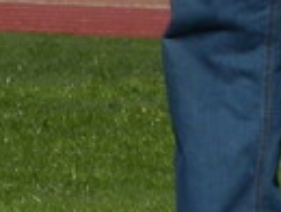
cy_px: -282
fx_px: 20177
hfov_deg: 0.8
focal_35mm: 2481
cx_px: -406
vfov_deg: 0.6
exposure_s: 1/1000
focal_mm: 59.5
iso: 100
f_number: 5
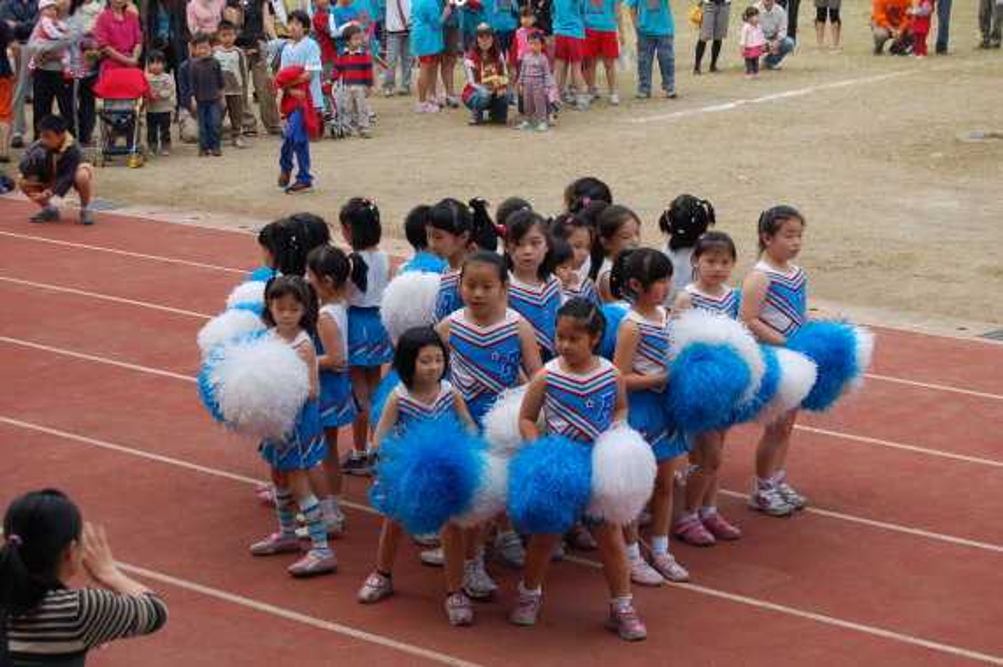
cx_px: 502
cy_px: 334
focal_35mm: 82
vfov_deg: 16.5
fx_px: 2297
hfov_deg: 24.6
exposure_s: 1/200
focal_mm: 55
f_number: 7.1
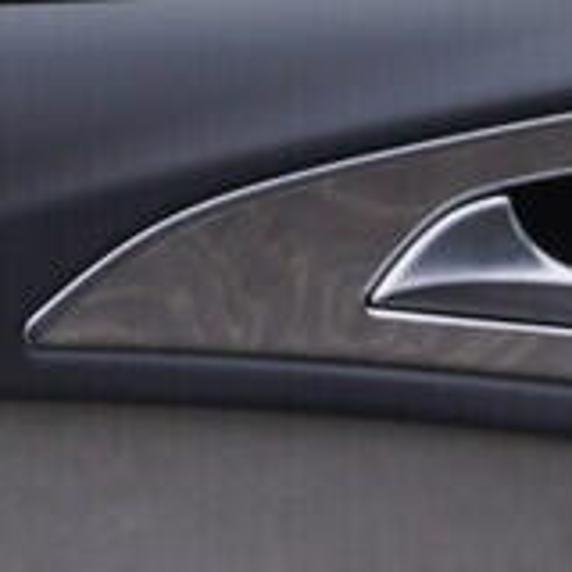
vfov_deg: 6.3
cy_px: 601
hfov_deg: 6.4
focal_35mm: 275
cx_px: 164
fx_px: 5141
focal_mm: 24
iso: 125
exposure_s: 1/80
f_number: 4
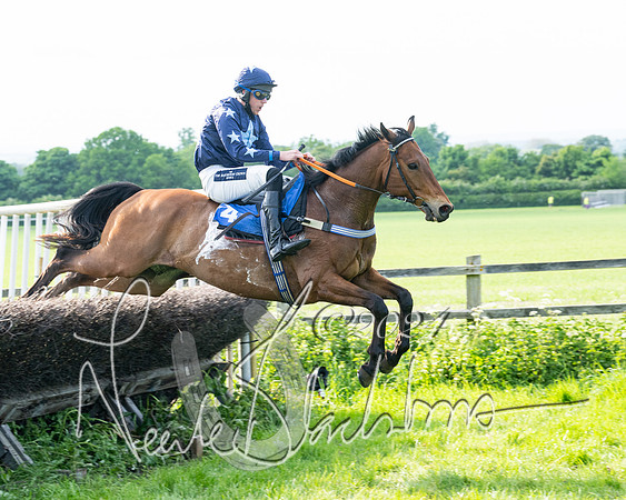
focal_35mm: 112
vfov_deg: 13.8
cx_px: 239
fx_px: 2070
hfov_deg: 17.2
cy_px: 247
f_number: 5
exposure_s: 1/800
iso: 400
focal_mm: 74
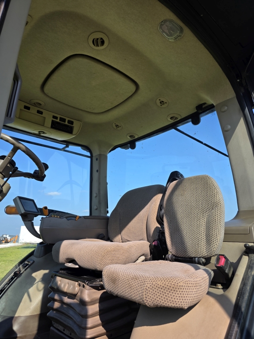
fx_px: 225
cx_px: 127
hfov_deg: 58.9
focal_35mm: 23
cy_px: 170
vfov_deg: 73.9
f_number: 1.7
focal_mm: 6.3
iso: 80
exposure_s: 1/2586
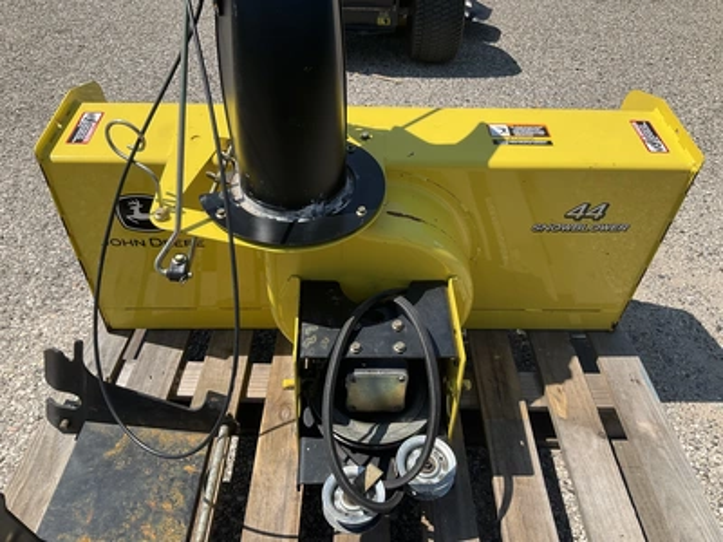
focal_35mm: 29
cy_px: 271
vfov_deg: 48.2
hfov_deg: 61.7
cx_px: 362
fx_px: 606
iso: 25
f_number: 1.8
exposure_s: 1/1577
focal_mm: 3
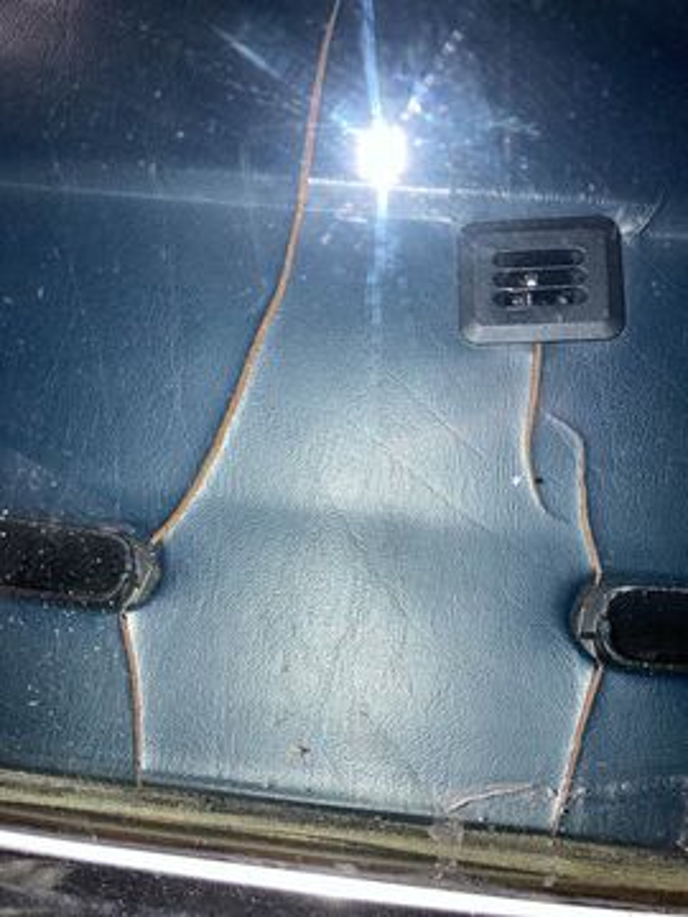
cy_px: 458
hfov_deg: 49.7
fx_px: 742
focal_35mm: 28
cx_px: 344
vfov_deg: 63.4
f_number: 1.8
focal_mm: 3.99
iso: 25
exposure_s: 1/25
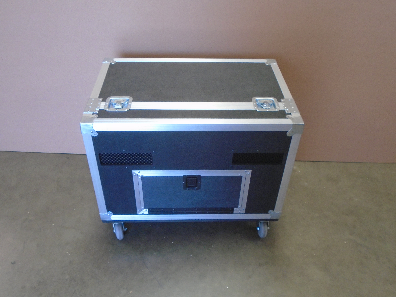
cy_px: 148
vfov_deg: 45.4
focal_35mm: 31
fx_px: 355
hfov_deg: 58.4
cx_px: 198
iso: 200
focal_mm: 5.5
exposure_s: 1/30
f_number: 3.5
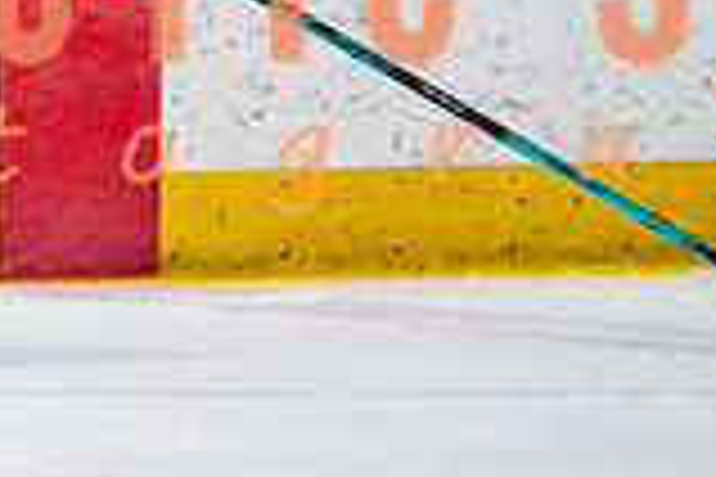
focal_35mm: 1158
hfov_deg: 1.8
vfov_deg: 1.2
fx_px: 23030
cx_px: -647
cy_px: -95
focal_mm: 200
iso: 640
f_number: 2.8
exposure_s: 1/640
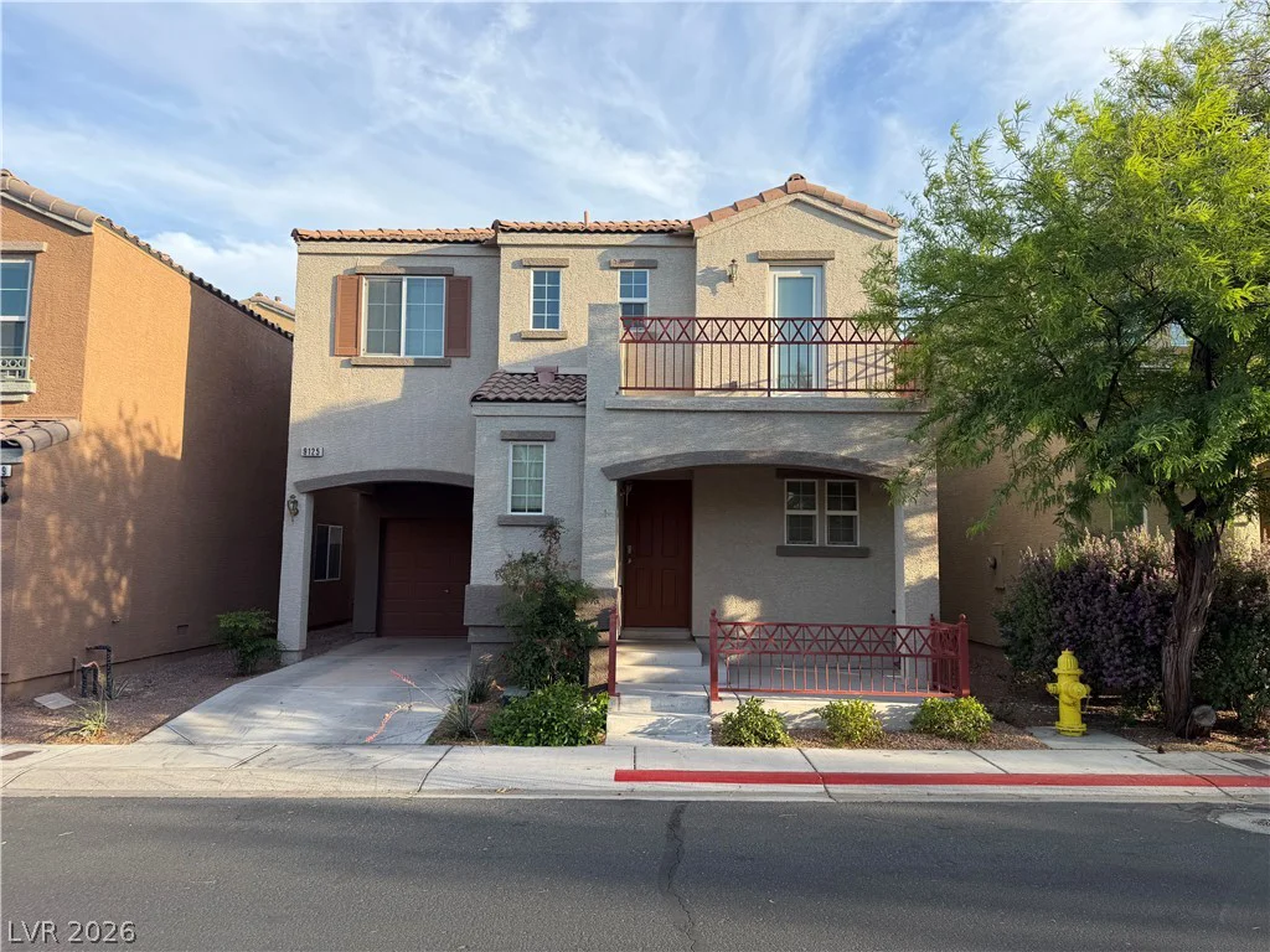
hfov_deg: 71.6
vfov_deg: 56.8
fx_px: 881
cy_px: 476
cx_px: 635
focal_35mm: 24
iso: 80
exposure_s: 1/1361
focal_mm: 6.76
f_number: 1.78
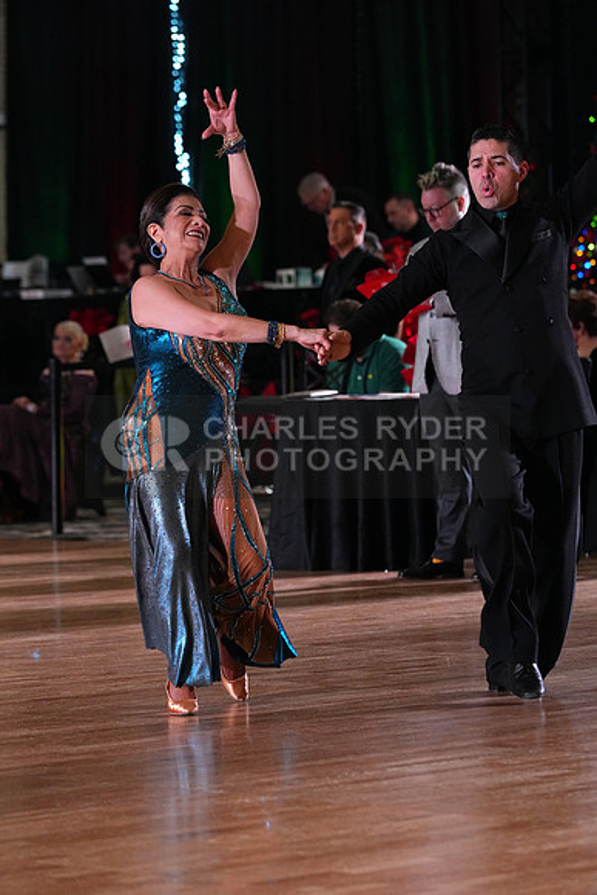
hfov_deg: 8.0
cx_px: 298
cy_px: 448
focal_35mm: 171
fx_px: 4251
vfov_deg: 12.0
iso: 6400
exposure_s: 1/400
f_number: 5
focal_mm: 171
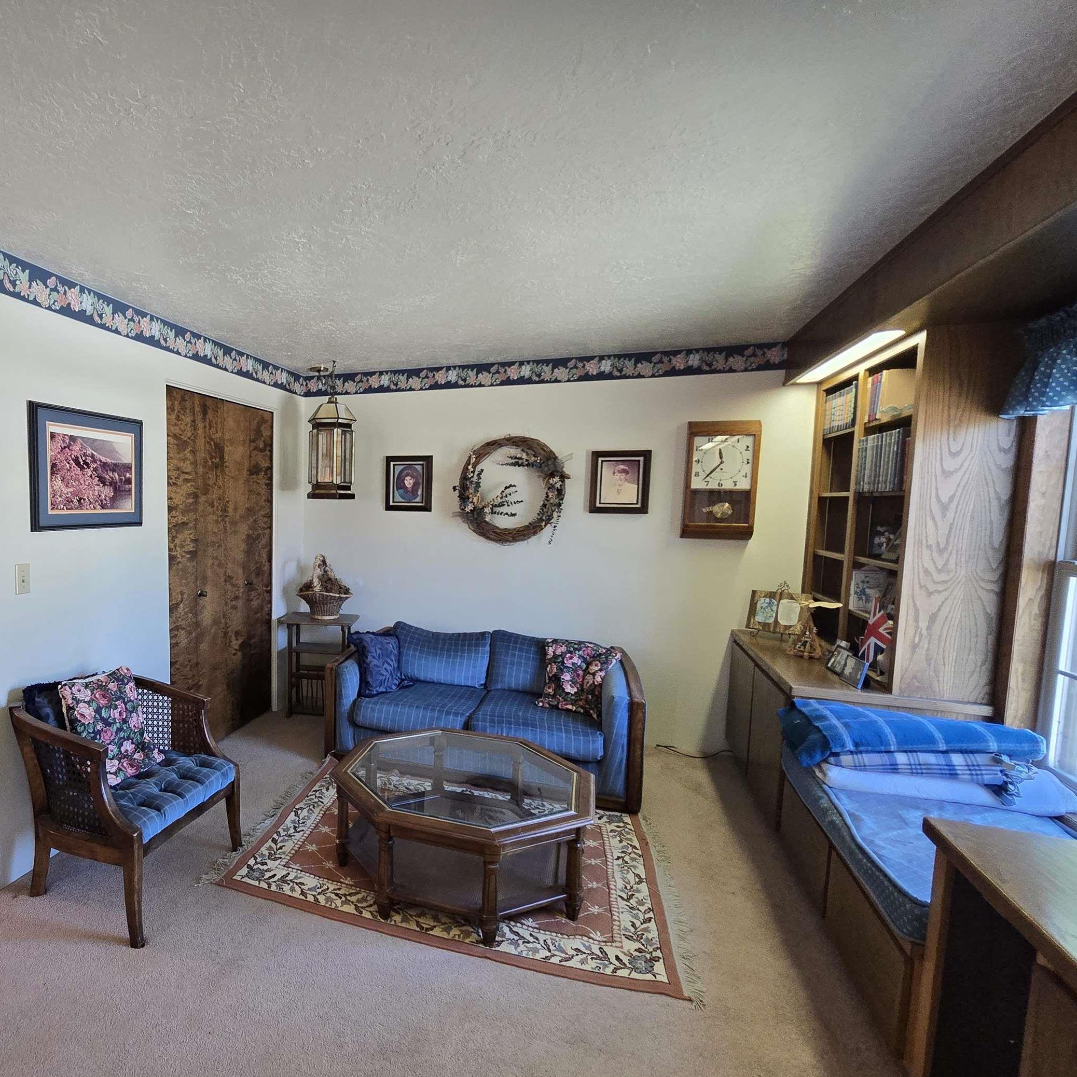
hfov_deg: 79.7
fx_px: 598
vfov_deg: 83.8
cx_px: 317
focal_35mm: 17
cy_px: 577
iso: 320
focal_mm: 2.2
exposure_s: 1/60
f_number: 2.2
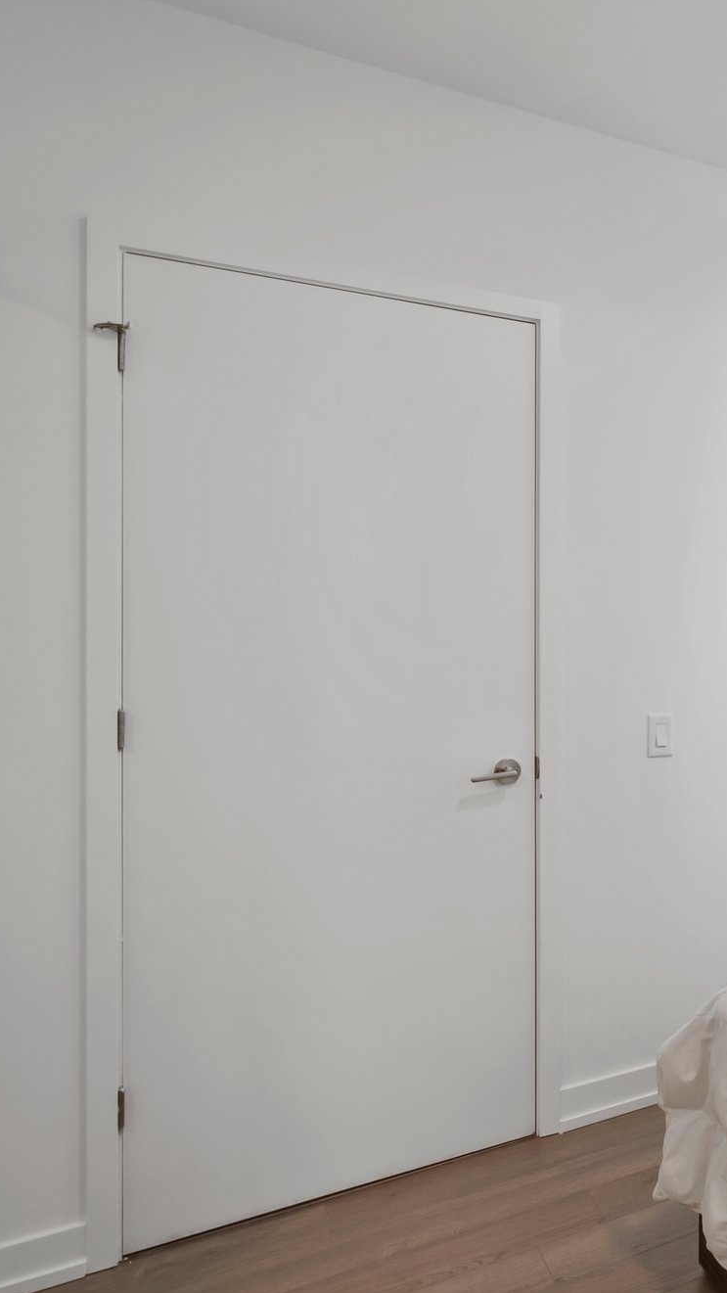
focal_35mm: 26
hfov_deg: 36.2
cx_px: 836
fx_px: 891
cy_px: 628
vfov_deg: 71.9
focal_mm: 16
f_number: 7.1
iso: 400
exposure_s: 1/8
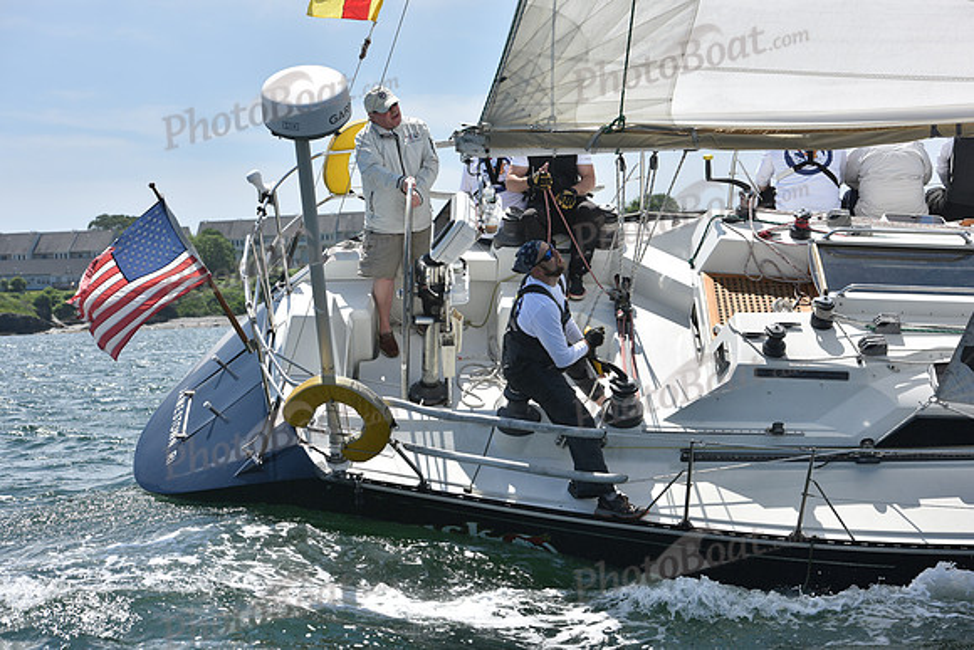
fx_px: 2435
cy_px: 325
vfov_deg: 15.2
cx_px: 487
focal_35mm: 90
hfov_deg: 22.6
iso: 250
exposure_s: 1/1250
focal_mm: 90
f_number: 7.1
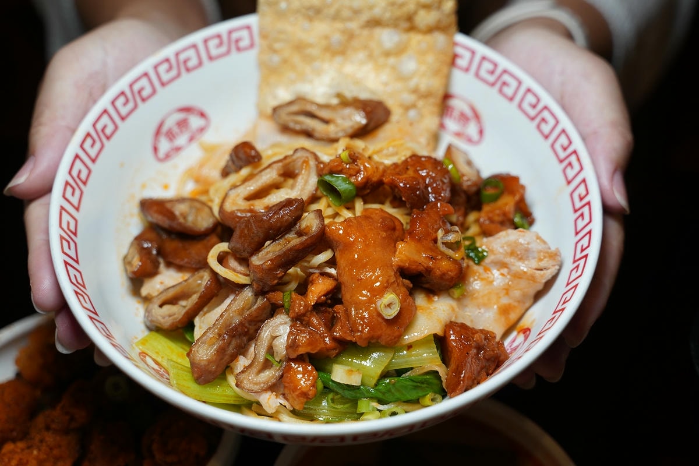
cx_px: 350
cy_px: 233
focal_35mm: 47
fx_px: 913
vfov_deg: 28.6
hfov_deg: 41.9
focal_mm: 47
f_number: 4
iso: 250
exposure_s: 1/60
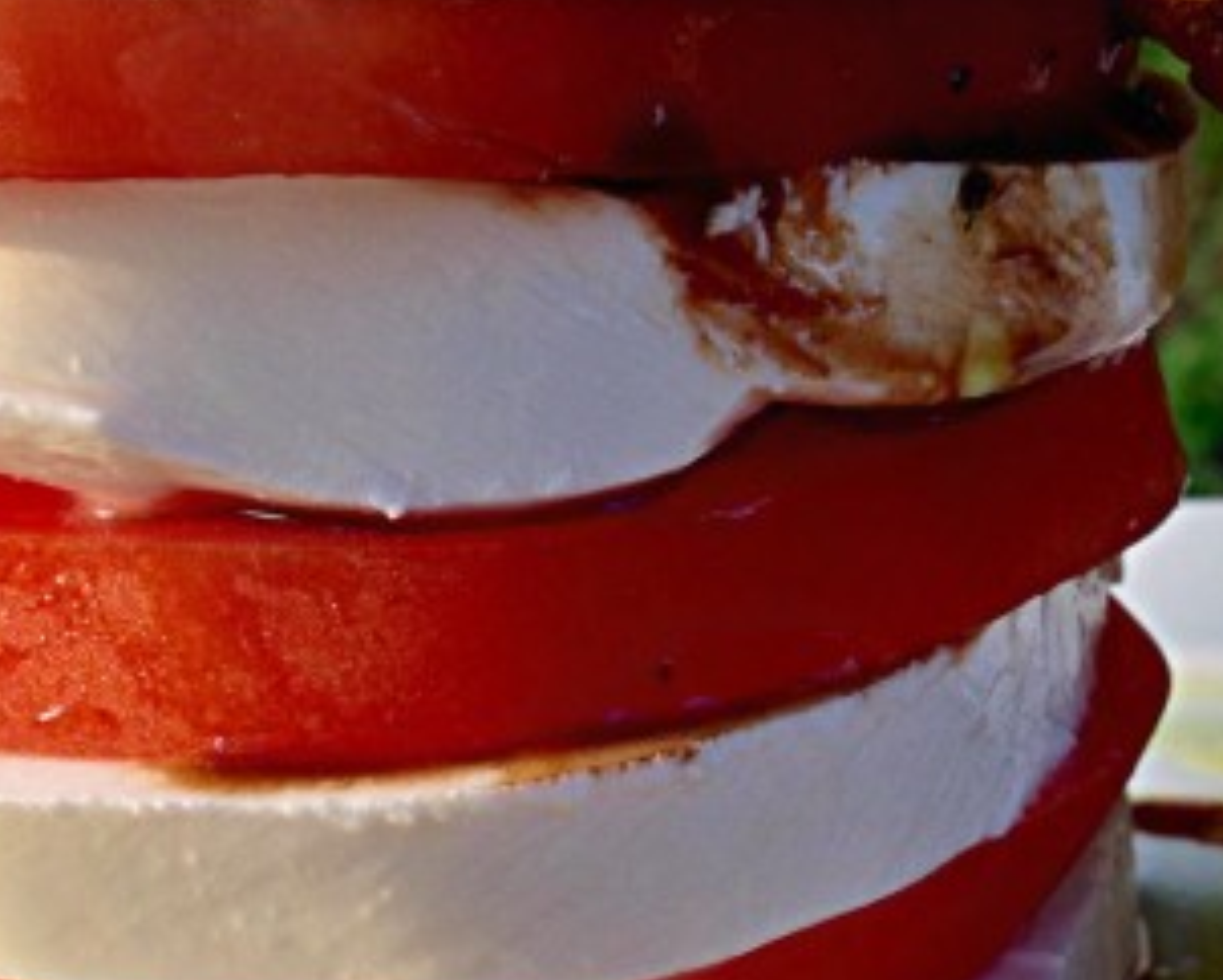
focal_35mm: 80
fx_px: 2898
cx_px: 891
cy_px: 474
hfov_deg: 23.6
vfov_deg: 19.2
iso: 50
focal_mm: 4.12
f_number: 2.4
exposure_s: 1/133
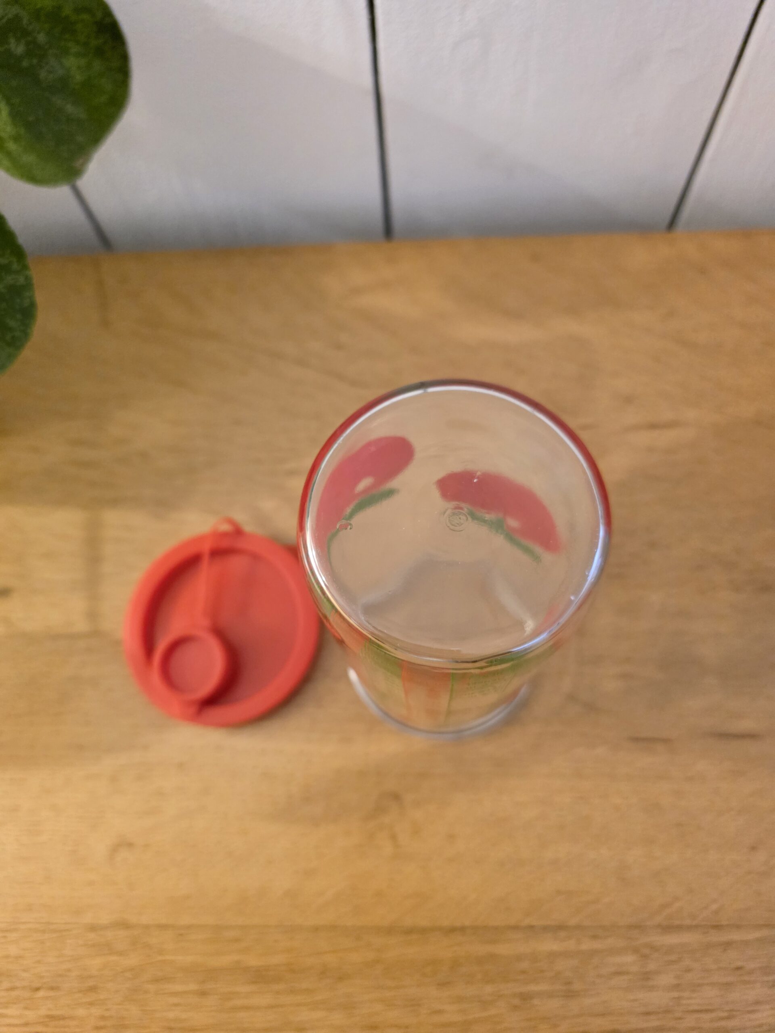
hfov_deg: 58.9
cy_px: 516
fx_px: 687
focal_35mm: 23
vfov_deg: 73.9
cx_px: 388
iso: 1250
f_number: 1.7
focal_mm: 6.3
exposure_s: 1/60
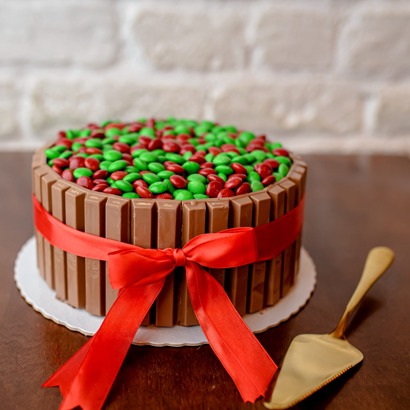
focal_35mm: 51
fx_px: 683
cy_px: 231
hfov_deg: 33.4
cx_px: 178
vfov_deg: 33.4
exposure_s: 1/160
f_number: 2.8
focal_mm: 35
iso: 500
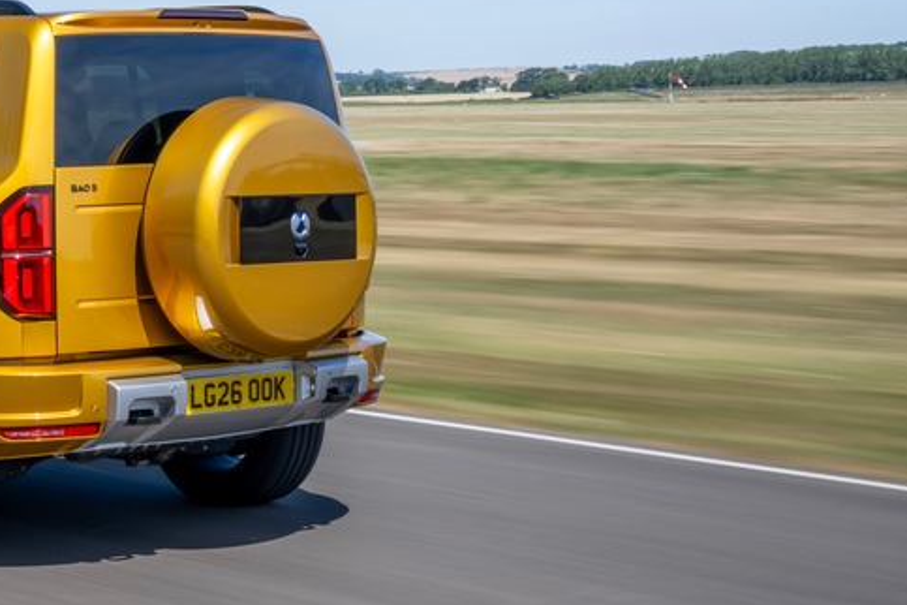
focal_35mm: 89
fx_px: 2242
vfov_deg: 15.3
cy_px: 196
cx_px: -41
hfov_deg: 21.9
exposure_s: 1/25
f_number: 18
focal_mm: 42
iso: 125
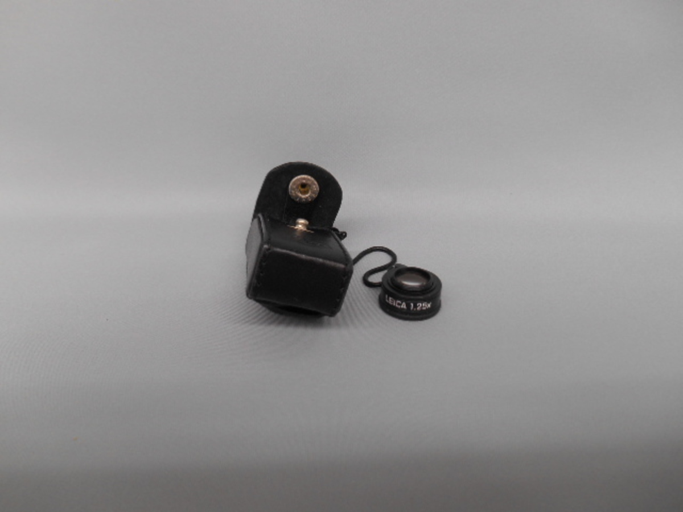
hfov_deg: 67.3
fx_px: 513
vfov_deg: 53.1
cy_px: 256
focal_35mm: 26
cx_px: 342
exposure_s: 1/30
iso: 125
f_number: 3.4
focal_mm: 4.7
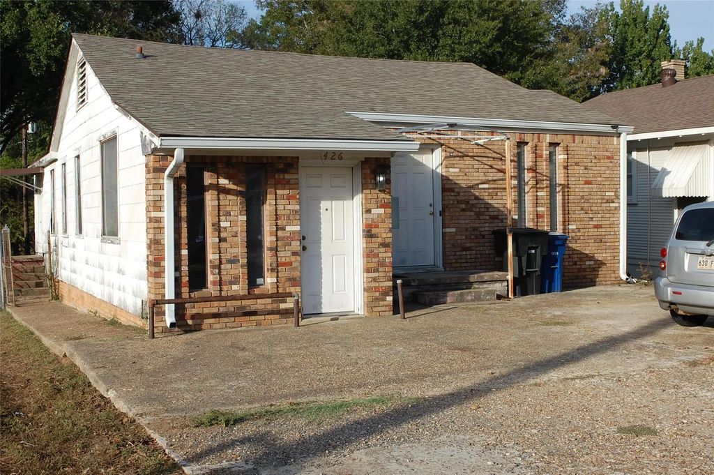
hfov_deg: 43.6
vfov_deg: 29.8
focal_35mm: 45
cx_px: 357
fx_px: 892
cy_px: 238
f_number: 9
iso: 200
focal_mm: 30
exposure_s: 1/320
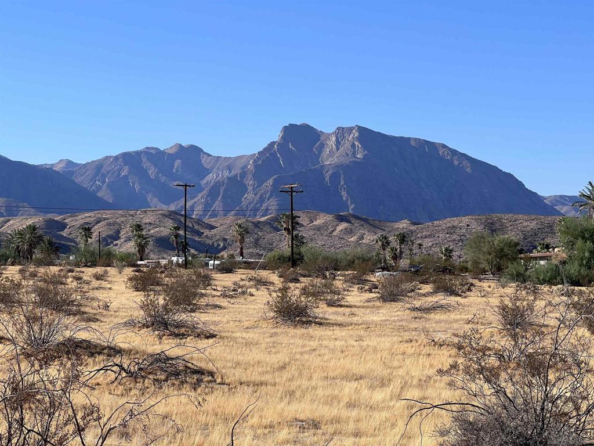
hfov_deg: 25.3
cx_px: 297
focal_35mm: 77
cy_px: 223
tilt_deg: +2.5
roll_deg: +0.5
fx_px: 1321
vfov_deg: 19.1
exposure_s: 1/664
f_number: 2.8
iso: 32
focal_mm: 9
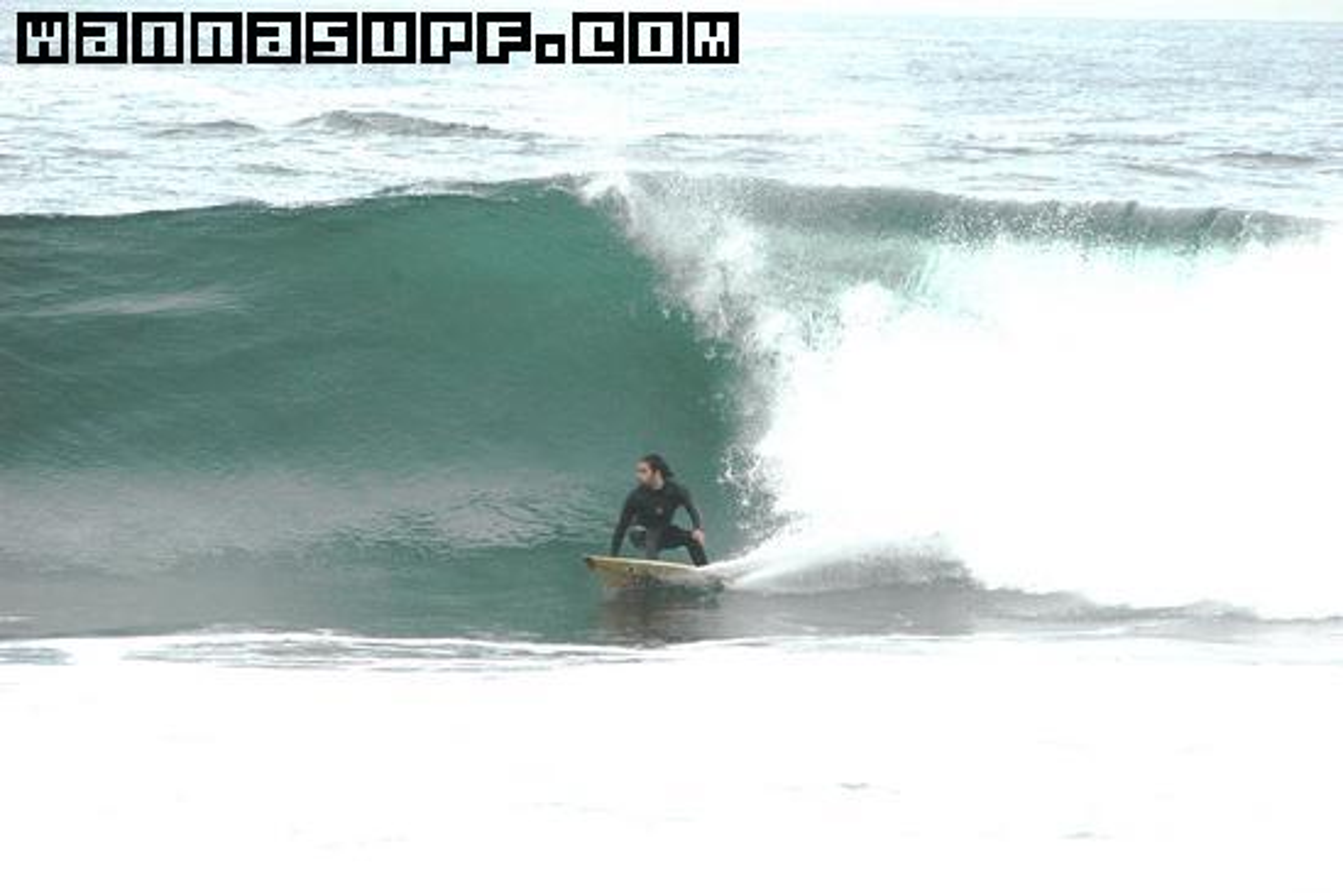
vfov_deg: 4.4
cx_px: 672
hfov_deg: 6.5
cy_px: 446
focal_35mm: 315
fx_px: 11740
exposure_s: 1/800
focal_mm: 210
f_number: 5.6
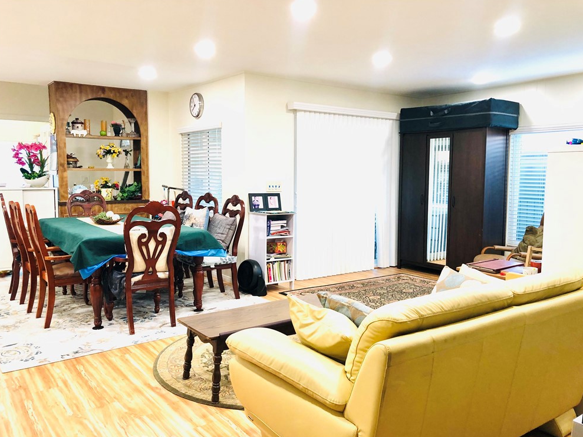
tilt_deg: -4.5
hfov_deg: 61.7
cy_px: 223
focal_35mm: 29
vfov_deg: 48.2
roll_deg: +0.3
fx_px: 488
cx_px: 295
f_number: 1.8
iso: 40
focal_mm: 4
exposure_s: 1/17
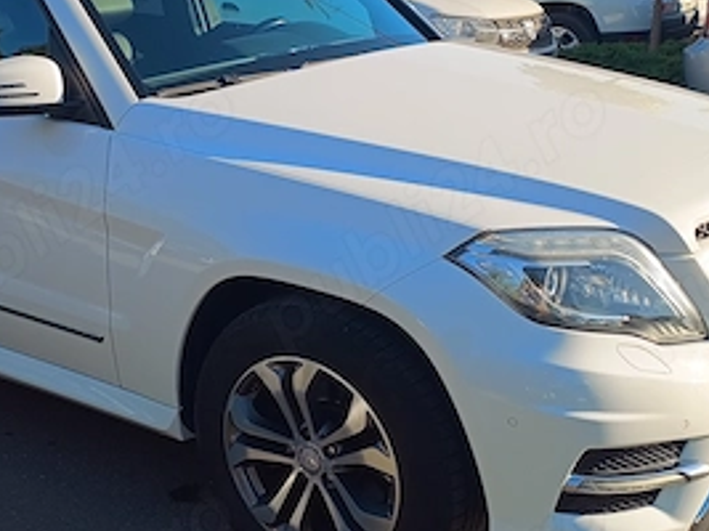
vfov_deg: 27.0
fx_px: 1106
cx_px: 247
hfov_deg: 35.3
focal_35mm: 54
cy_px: 244
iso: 103
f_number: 1.4
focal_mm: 5.89
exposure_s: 1/1330
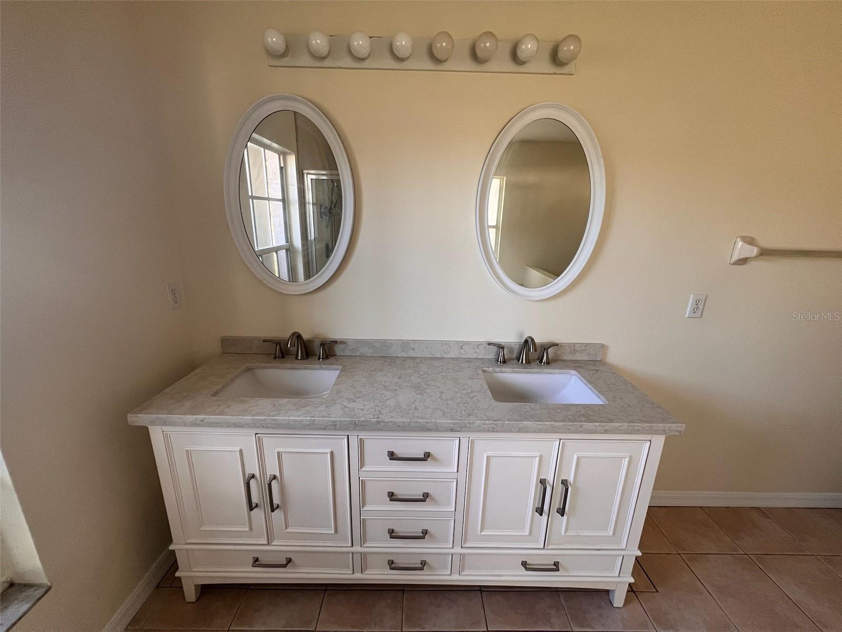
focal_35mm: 13
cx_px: 421
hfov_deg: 106.2
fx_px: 316
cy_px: 316
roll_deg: -1.4
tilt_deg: -15.4
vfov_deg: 89.9
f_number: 1.8
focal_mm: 1.57
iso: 160
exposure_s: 1/99
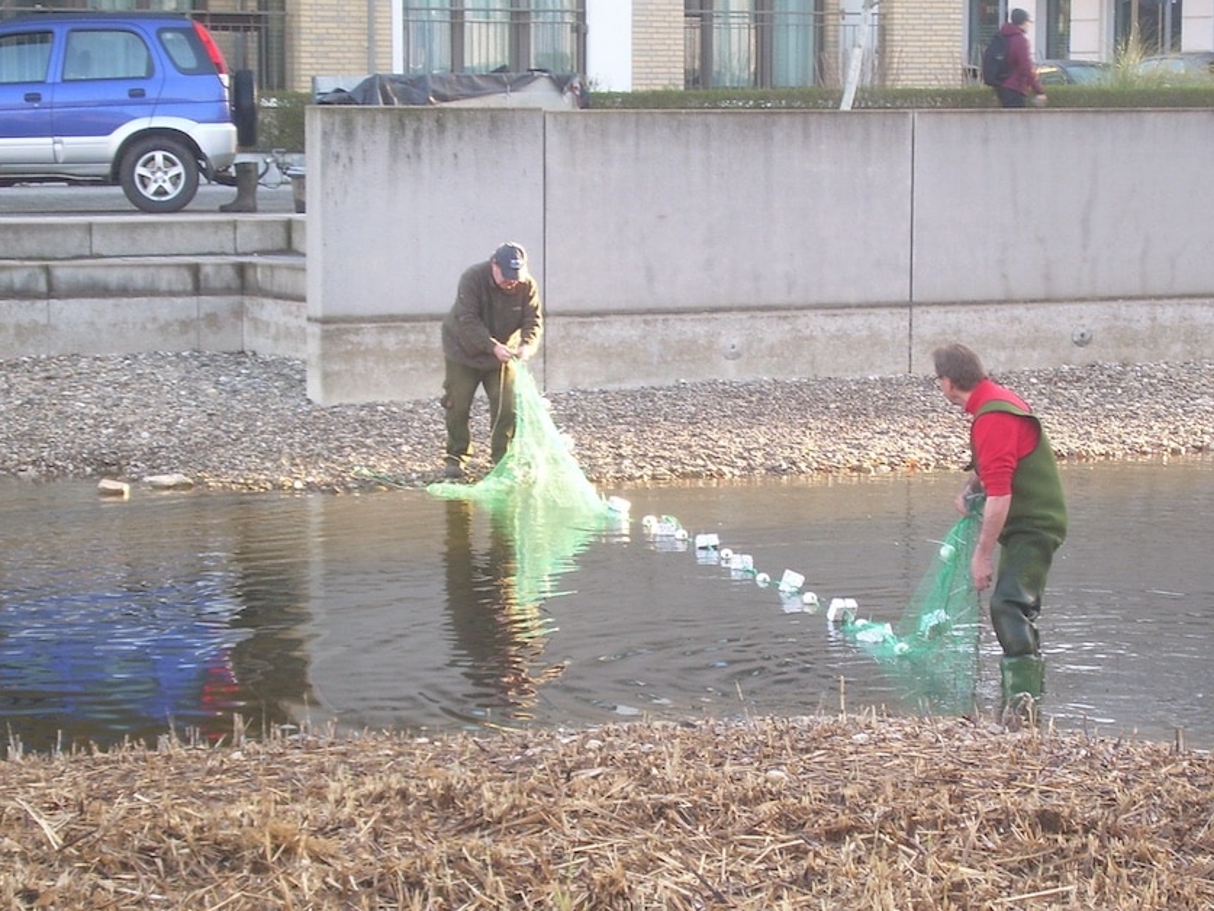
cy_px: 514
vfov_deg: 12.9
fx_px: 4034
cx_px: 653
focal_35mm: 115
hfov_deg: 17.1
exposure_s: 1/30
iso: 50
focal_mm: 16
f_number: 4.4
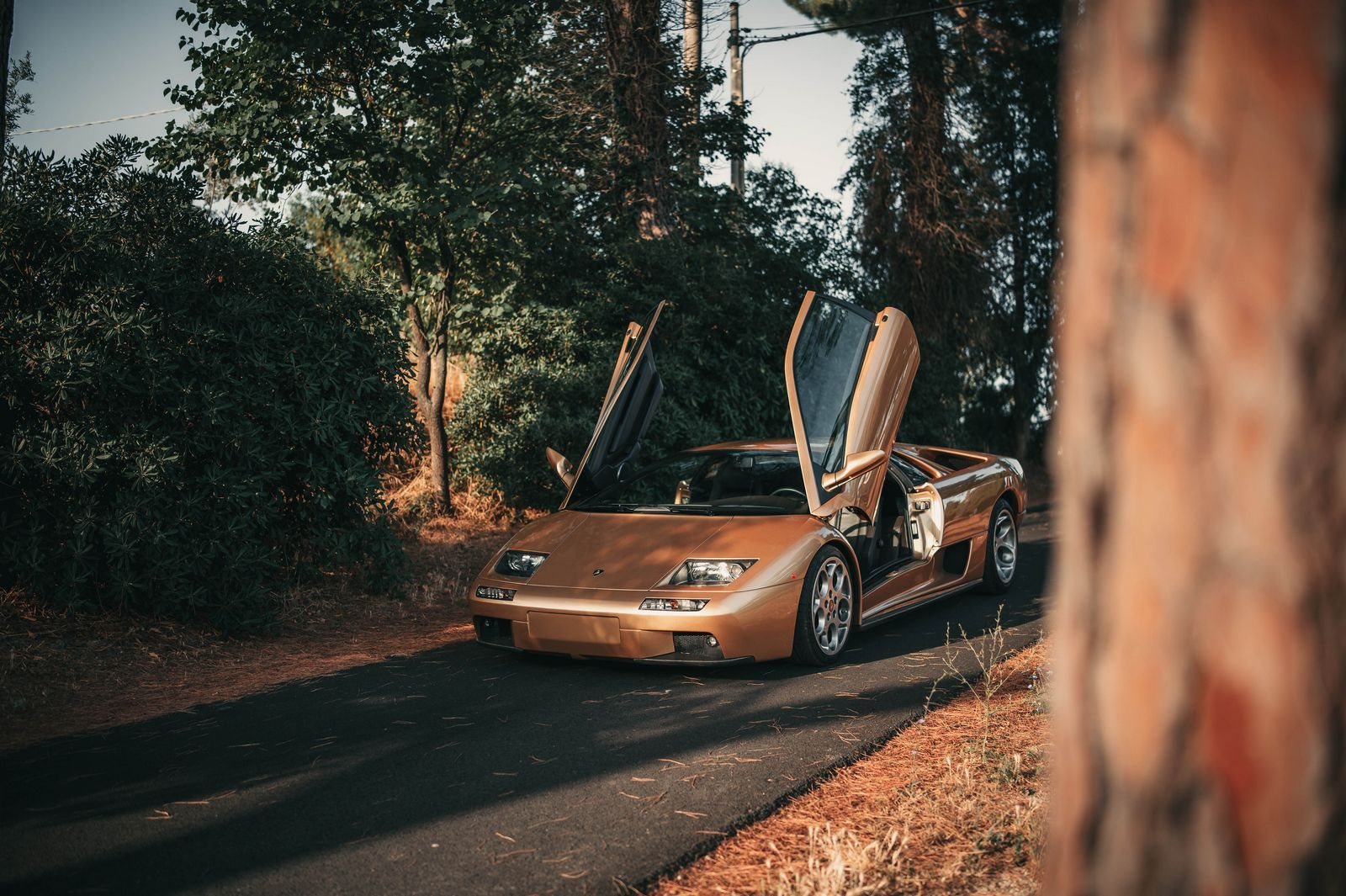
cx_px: 673
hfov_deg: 54.5
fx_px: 1308
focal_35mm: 35
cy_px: 448
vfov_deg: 37.8
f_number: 1.4
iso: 100
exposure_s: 1/400
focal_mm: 35
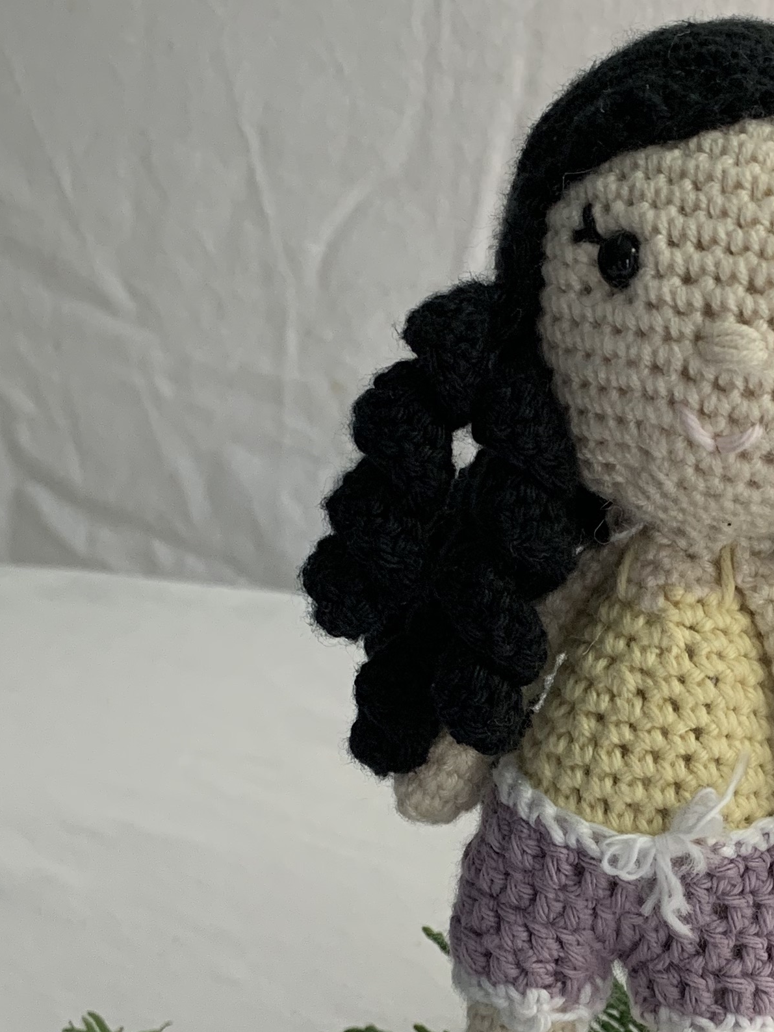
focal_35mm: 66
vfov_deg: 28.6
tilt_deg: -29.3
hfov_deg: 21.8
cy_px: 852
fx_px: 1968
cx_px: 675
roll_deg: +3.2
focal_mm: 4.25
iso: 80
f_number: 1.8
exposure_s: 1/60
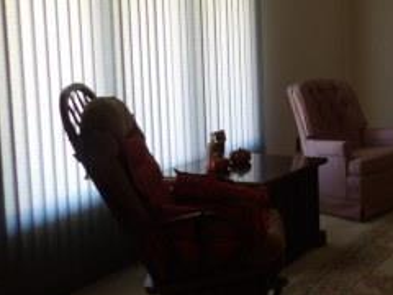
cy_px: 103
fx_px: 727
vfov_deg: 22.9
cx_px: 490
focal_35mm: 64
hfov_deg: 26.4
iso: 313
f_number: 3.2
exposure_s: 1/17
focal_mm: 4.3
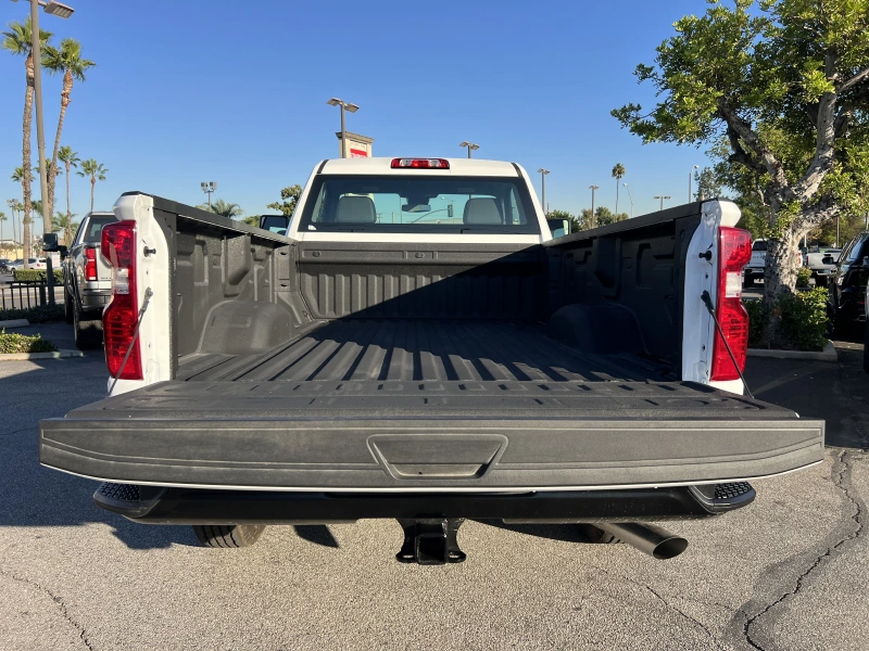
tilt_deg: -5.9
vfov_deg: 53.1
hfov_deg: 67.3
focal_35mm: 26
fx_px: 653
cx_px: 434
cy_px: 326
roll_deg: +1.8
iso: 50
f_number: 1.5
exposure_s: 1/2252
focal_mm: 5.7
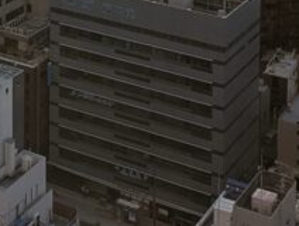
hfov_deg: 16.1
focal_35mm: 116
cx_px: -89
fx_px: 1004
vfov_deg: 11.1
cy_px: -285
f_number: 1.85
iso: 41
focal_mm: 6.81
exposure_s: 1/1490
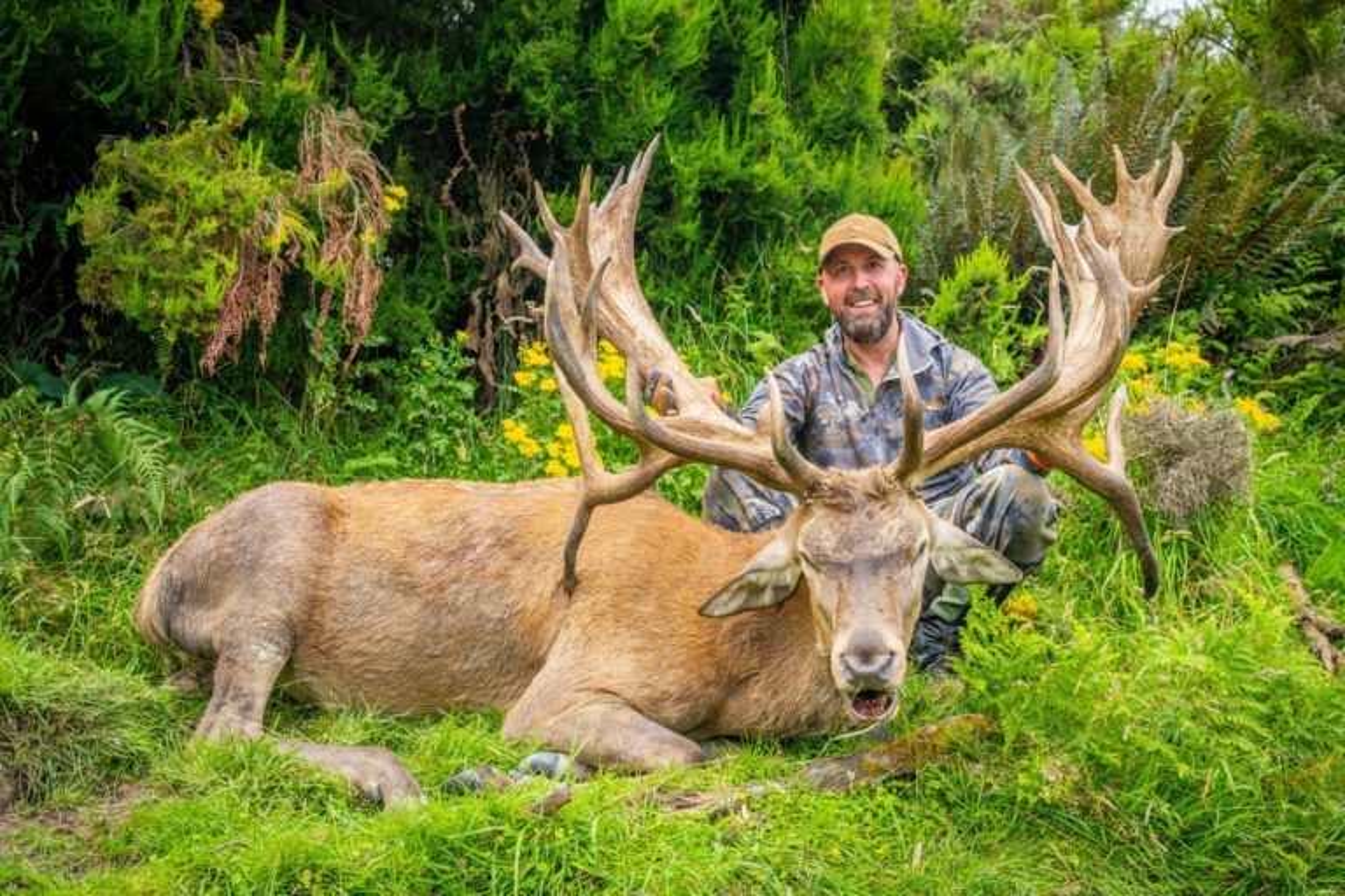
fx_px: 1446
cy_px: 448
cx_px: 672
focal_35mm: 39
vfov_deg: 34.5
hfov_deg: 49.9
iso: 1600
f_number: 6.3
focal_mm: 38.7
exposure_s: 1/1000
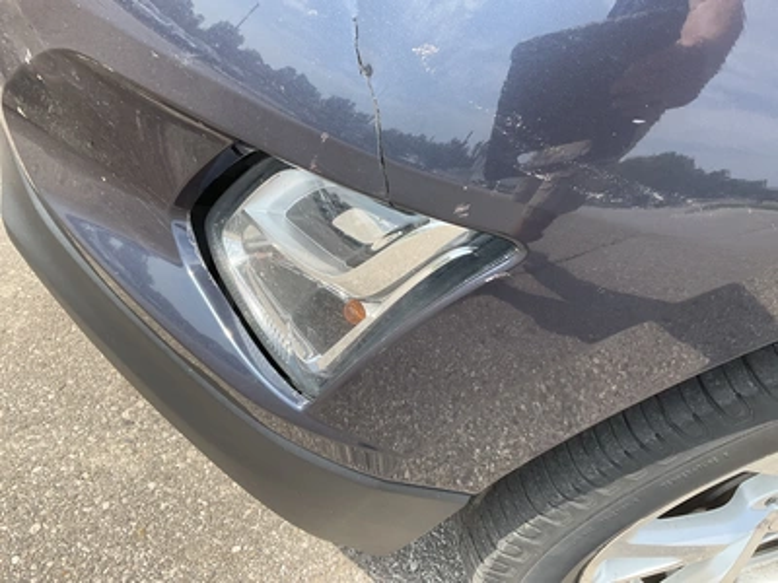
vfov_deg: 48.2
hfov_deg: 61.7
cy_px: 292
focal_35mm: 29
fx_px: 652
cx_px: 389
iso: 25
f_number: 1.8
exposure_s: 1/674
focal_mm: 3
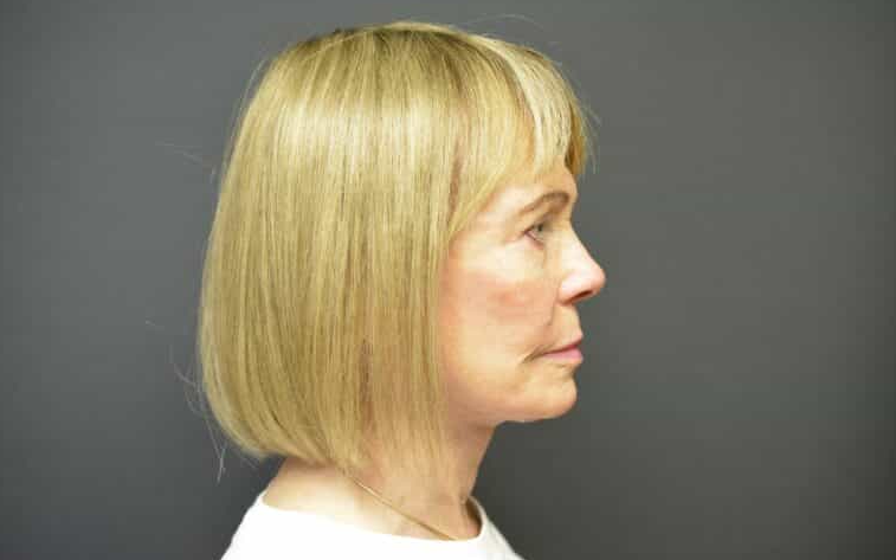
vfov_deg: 21.0
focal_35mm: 62
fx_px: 1514
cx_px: 449
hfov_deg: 33.0
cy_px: 269
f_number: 4
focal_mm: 40
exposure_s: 1/60
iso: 1250
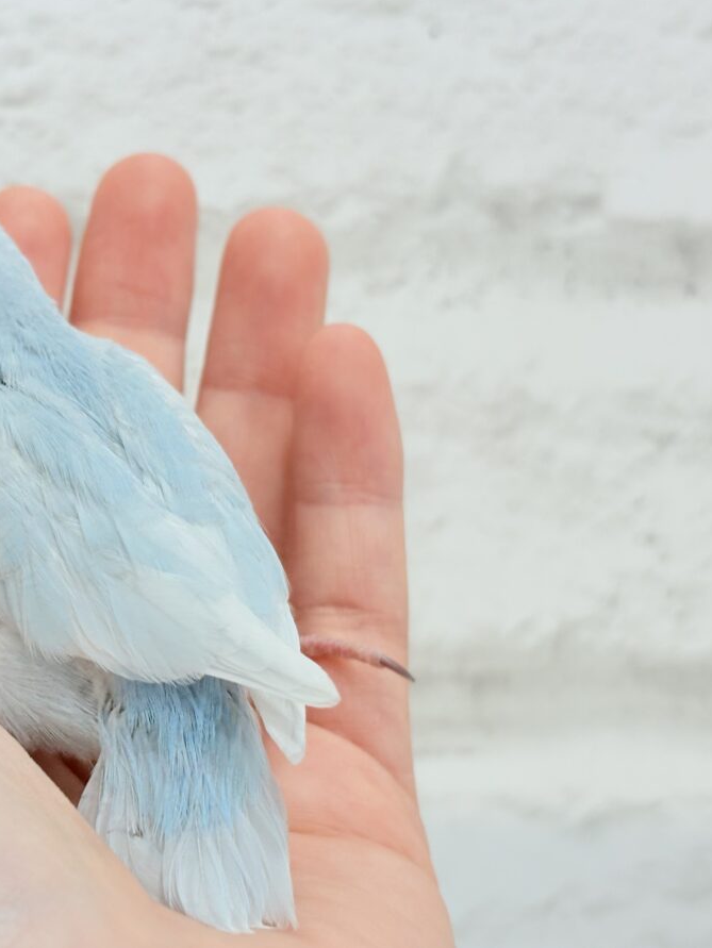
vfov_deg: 27.8
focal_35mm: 70
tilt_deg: -8.7
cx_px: 139
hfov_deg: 20.8
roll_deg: -1.5
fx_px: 1918
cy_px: 471
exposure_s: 1/100
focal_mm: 5.96
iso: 64
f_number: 1.6
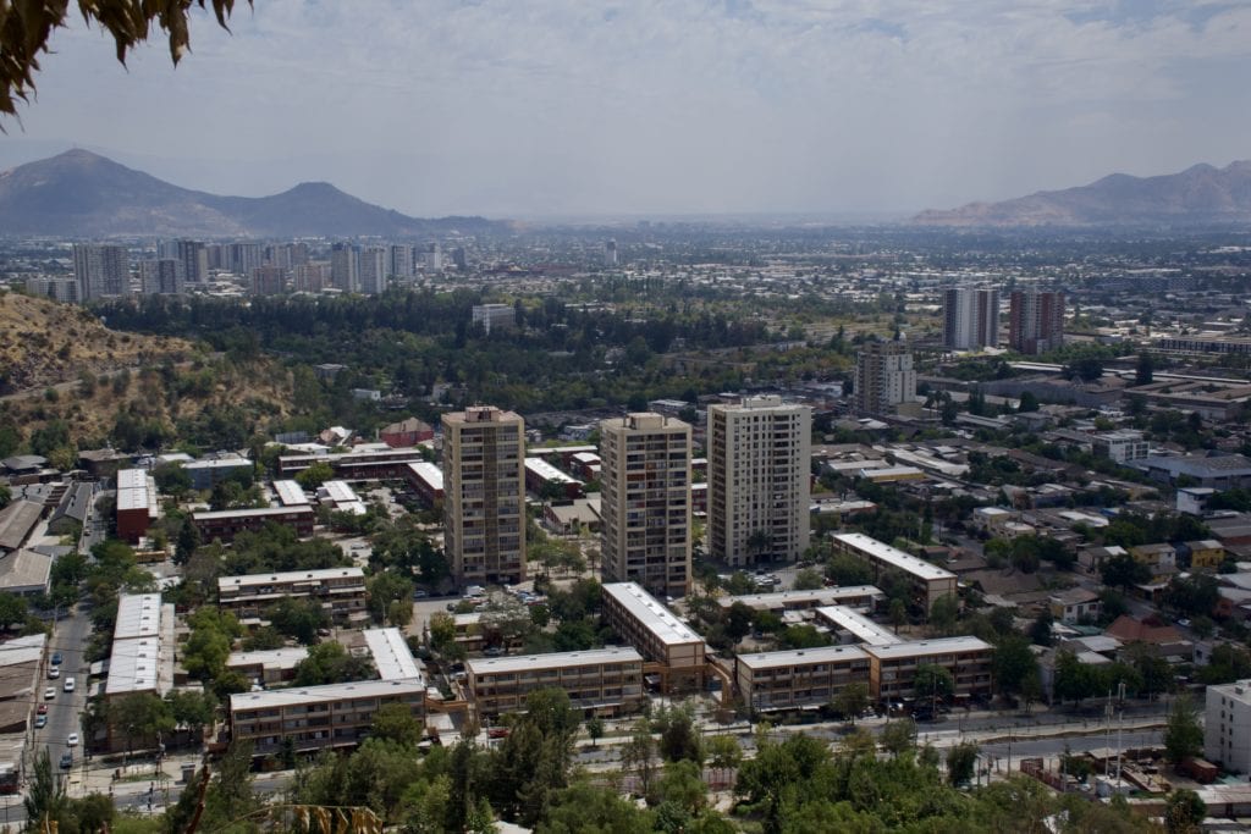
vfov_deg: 33.0
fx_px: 1407
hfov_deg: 47.9
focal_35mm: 40
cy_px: 417
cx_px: 626
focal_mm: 27
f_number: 6.3
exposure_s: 1/1600
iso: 250
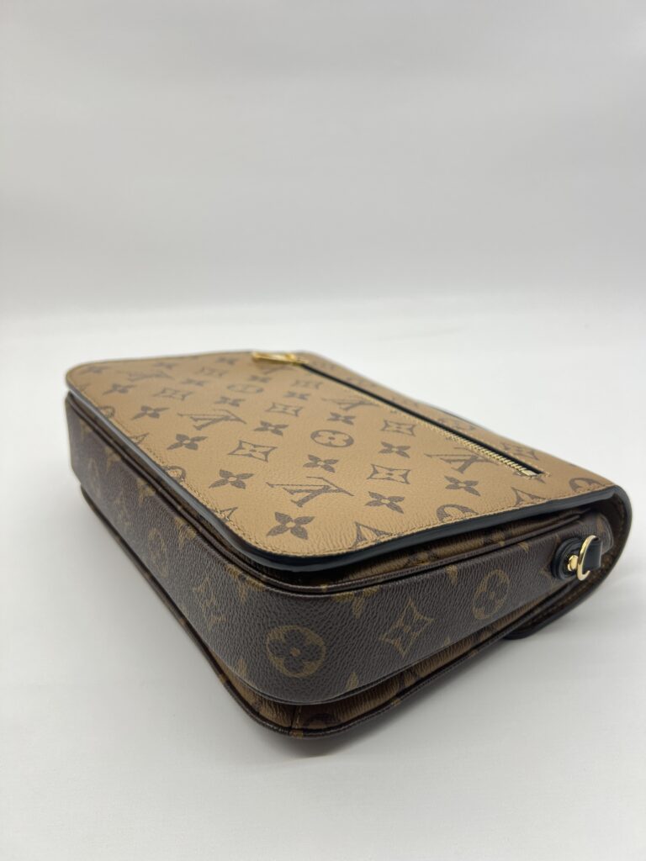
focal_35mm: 26
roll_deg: +1.6
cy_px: 430
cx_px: 323
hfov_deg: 53.1
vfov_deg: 67.3
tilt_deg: -24.1
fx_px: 647
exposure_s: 1/100
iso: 32
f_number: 1.5
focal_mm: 5.7
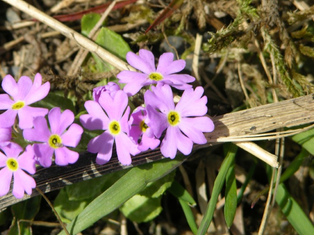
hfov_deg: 5.1
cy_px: 104
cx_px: 106
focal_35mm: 389
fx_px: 3529
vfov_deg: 3.8
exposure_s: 1/337
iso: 50
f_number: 5.3
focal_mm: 71.2
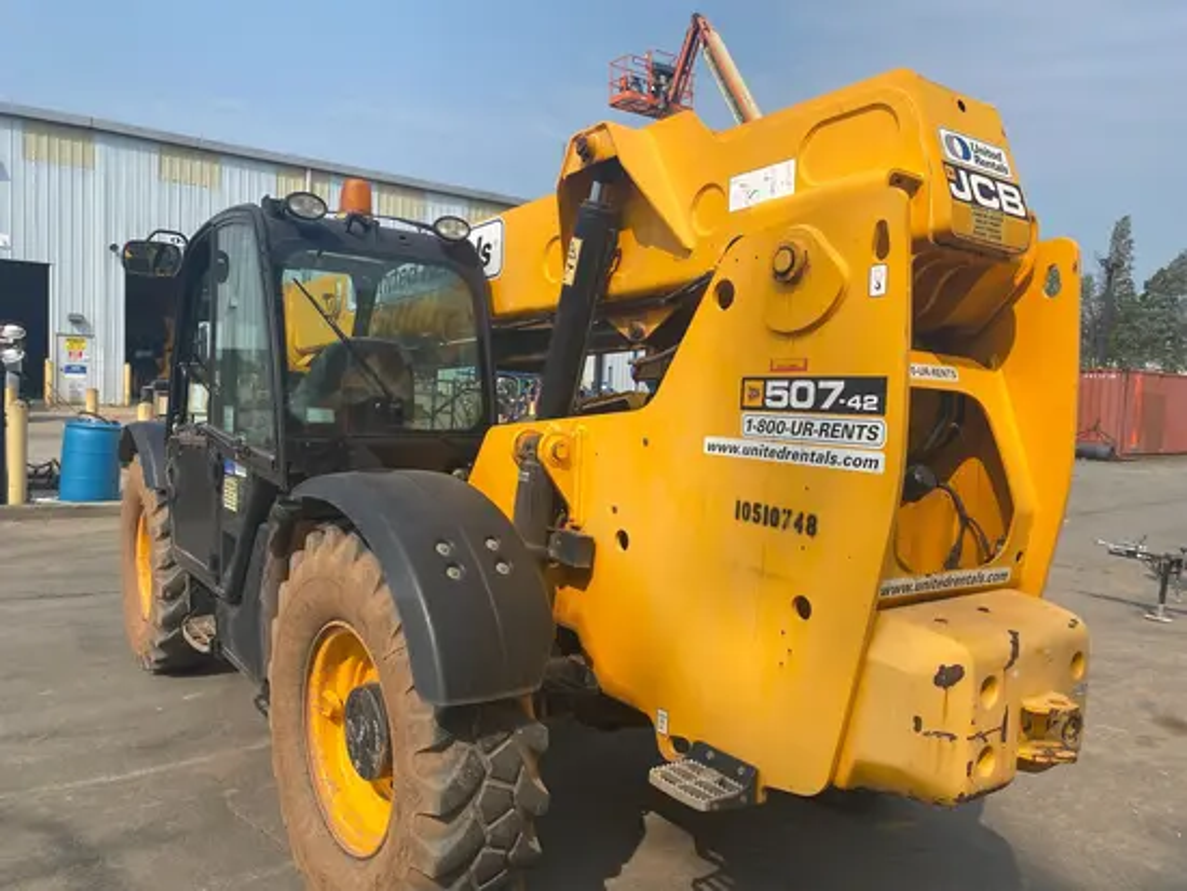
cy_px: 446
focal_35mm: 26
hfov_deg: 67.3
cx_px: 594
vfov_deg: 53.1
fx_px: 892
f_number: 1.8
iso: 32
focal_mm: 4.25
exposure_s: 1/2817
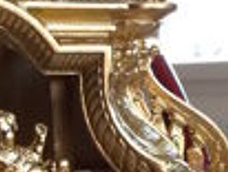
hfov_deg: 19.7
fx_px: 587
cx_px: -90
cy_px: 213
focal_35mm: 89
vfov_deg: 15.9
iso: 40
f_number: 1.9
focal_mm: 3.6
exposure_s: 1/100
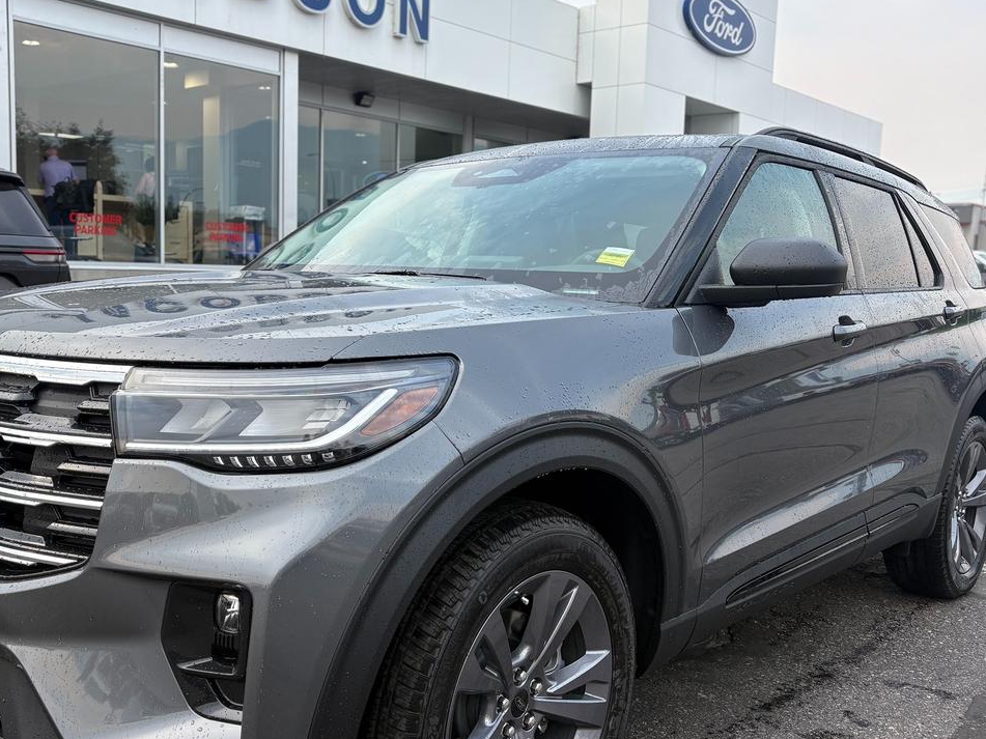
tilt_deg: -5.2
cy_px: 356
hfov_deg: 52.4
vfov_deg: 40.7
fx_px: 997
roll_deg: -1.6
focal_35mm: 35
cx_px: 421
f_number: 1.6
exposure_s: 1/945
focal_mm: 5.96
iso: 50
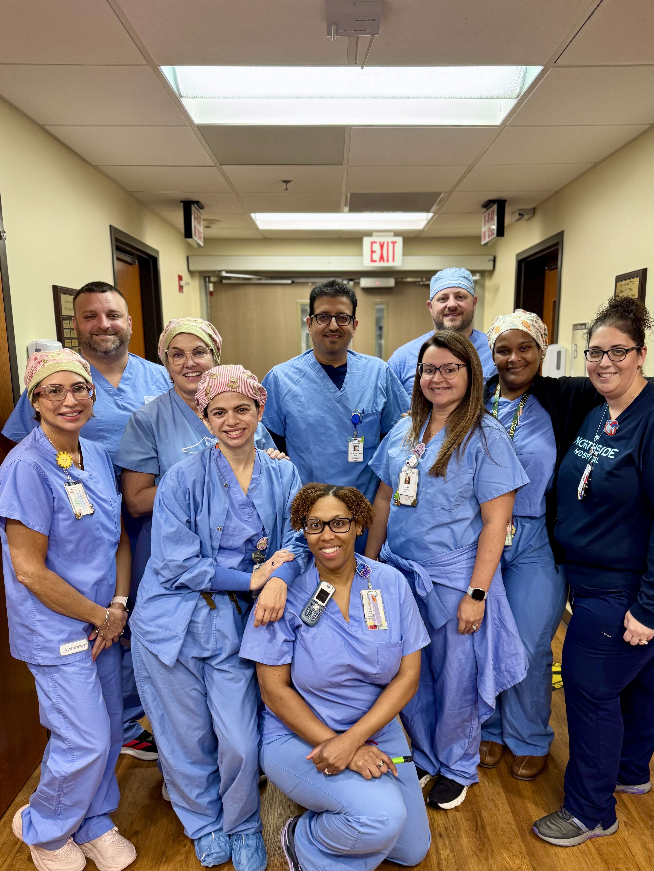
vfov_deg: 65.2
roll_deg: +1.4
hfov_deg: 51.3
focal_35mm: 27
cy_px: 480
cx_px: 348
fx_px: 680
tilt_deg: -12.6
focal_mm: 6.76
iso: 200
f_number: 1.78
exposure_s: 1/60
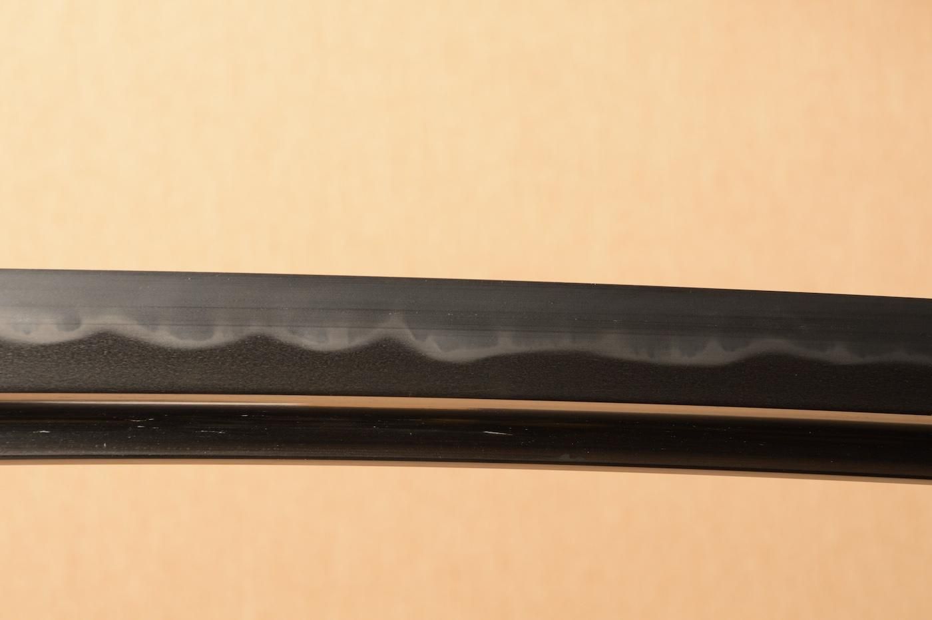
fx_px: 3104
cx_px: 466
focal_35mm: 120
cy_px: 310
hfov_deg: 17.1
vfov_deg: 11.4
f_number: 11
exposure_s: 1/2
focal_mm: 80
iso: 400
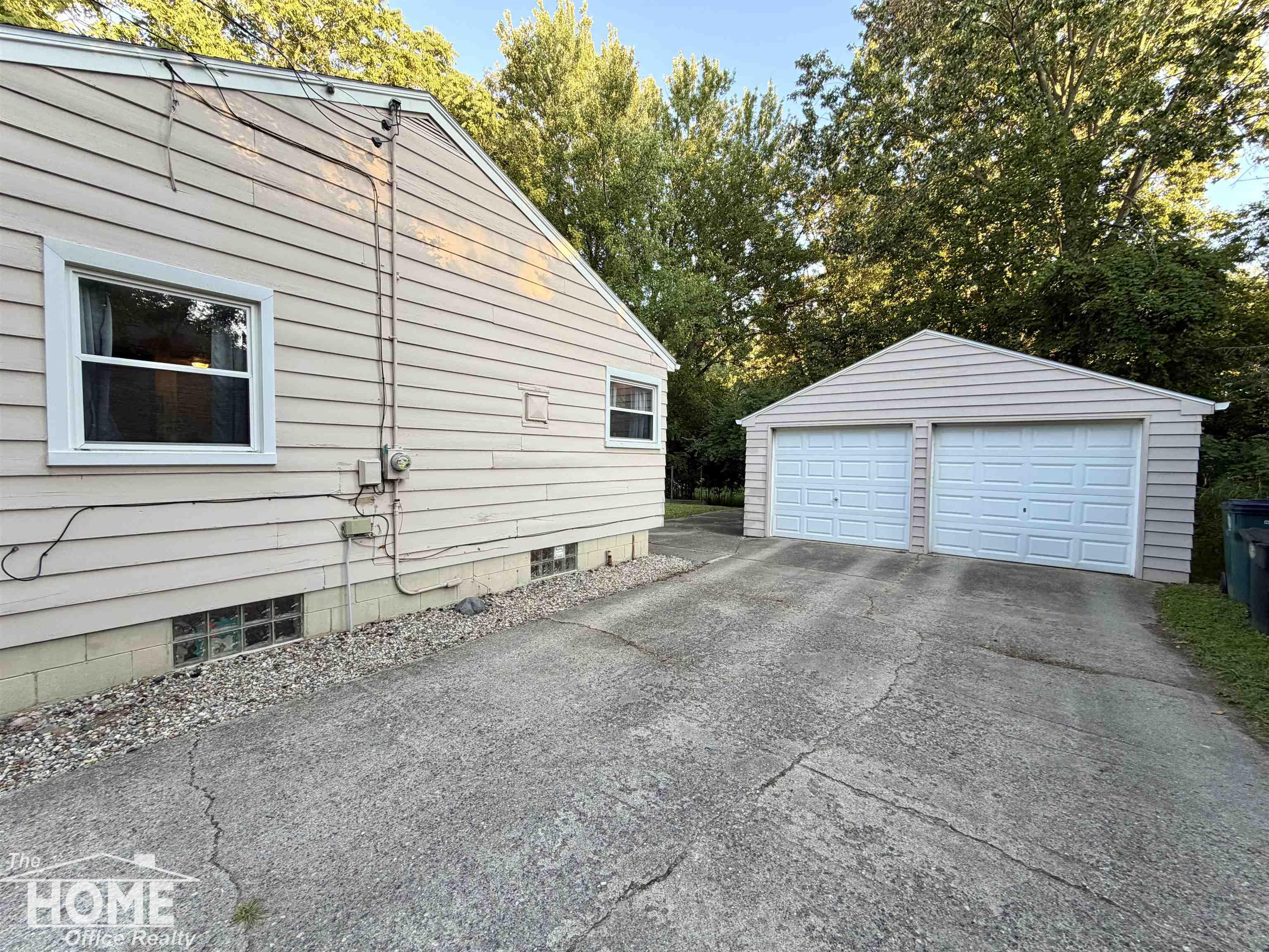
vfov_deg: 85.7
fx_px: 513
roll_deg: -0.2
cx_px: 634
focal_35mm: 14
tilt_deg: -1.8
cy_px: 476
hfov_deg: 102.1
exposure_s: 1/121
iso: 64
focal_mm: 2.22
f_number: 2.2
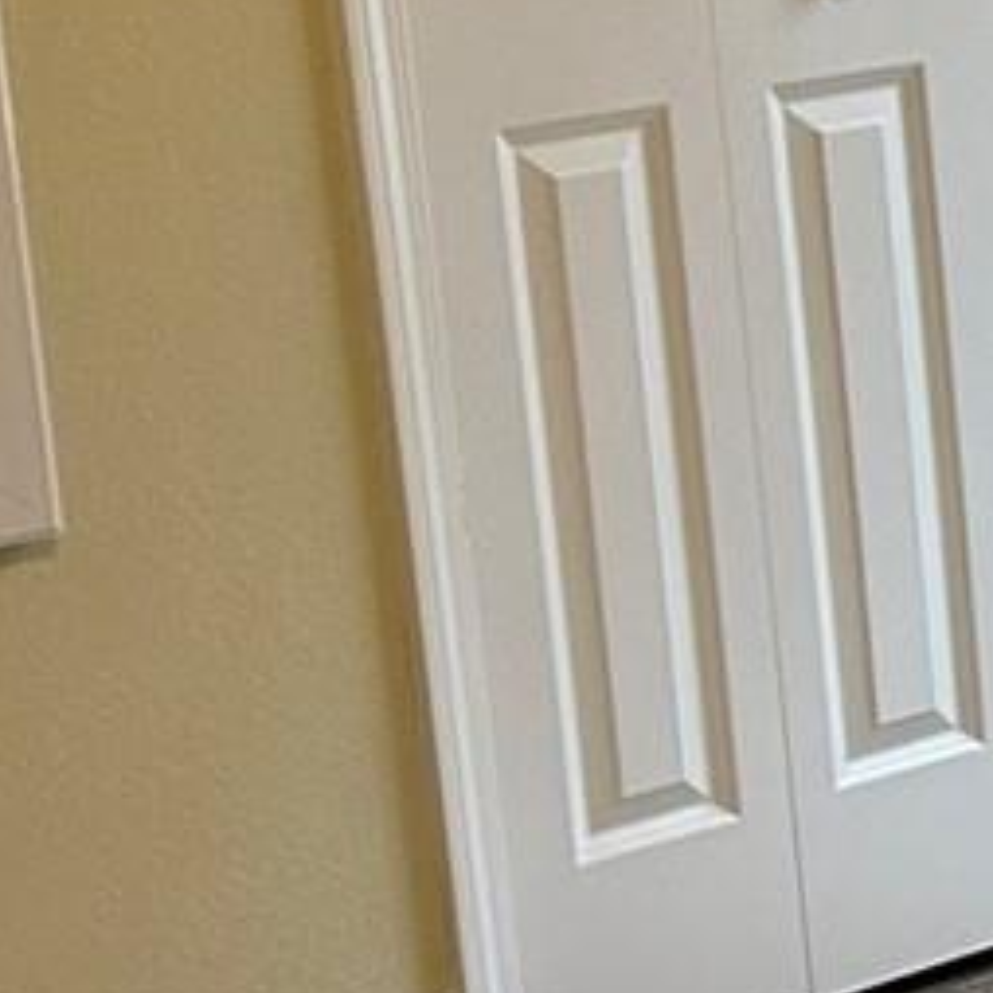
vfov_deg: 12.0
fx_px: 4706
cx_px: 2404
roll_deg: +1.7
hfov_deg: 10.4
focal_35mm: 145
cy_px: 297
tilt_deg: -11.8
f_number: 1.5
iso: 160
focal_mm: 5.7
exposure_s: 1/60
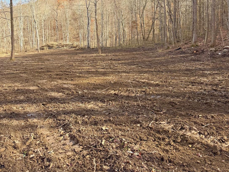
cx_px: 115
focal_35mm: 33
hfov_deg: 55.3
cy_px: 52
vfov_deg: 42.2
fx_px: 218
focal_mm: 6.76
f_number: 1.78
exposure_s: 1/1361
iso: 100
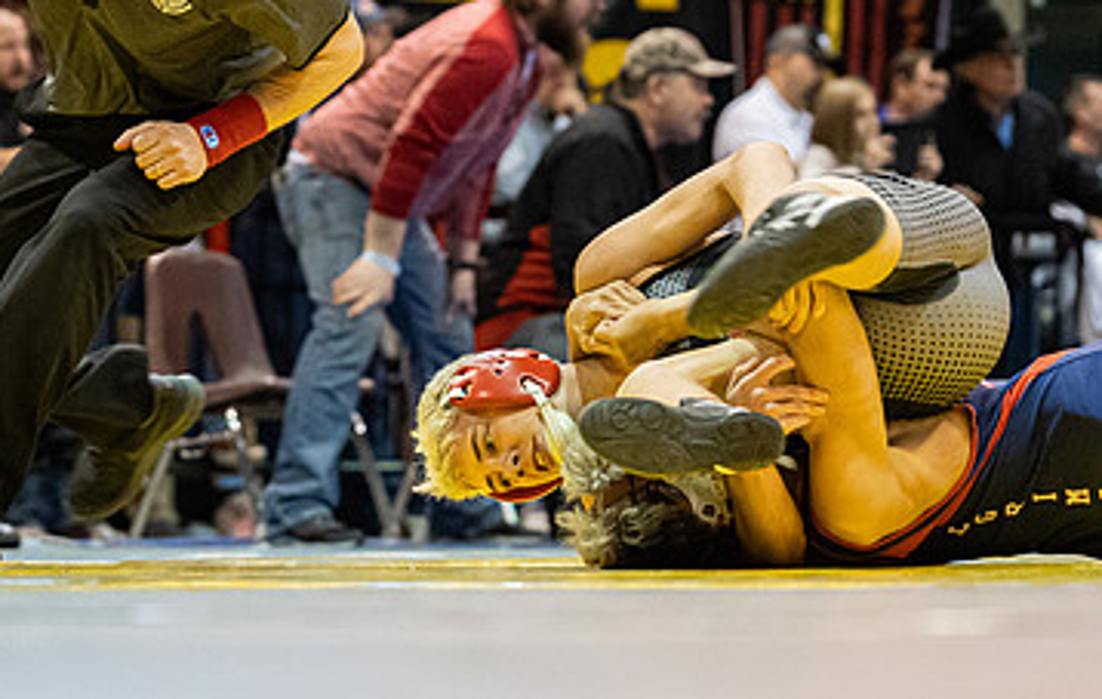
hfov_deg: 9.0
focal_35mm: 233
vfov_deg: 5.7
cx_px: 478
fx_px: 7026
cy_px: 284
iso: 10000
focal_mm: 125
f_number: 4
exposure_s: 1/500
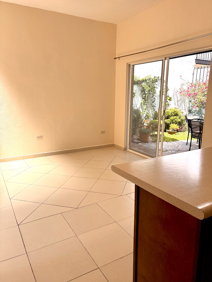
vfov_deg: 67.3
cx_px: 106
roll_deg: -0.8
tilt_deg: -11.9
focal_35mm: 26
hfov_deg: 53.1
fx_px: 212
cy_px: 141
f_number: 1.6
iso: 64
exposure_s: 1/920
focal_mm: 5.96
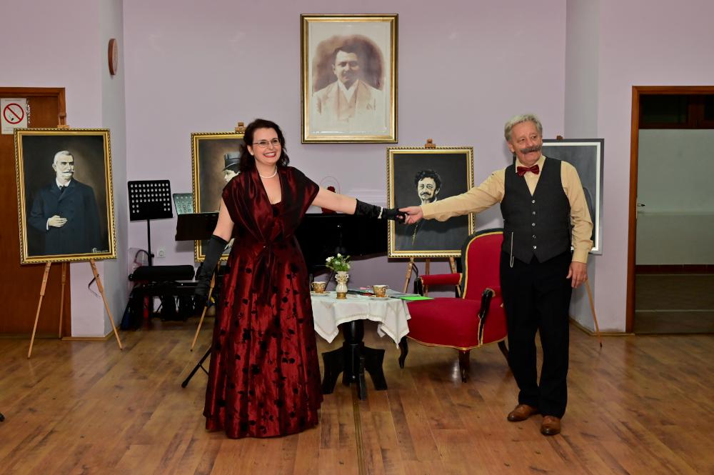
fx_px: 912
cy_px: 238
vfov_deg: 29.2
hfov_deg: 42.8
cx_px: 357
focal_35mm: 46
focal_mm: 46
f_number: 8
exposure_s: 1/200
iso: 1250
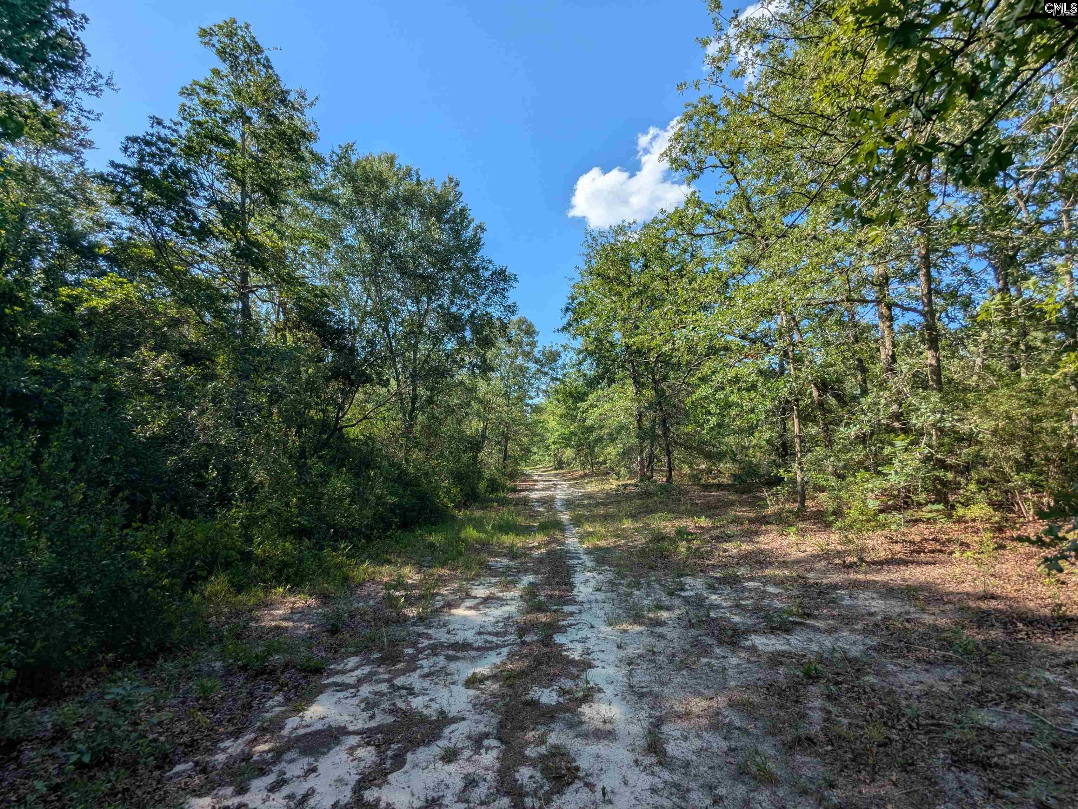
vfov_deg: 78.1
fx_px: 498
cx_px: 539
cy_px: 404
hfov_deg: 94.5
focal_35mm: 16
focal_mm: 2.35
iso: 49
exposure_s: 1/1661
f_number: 2.2
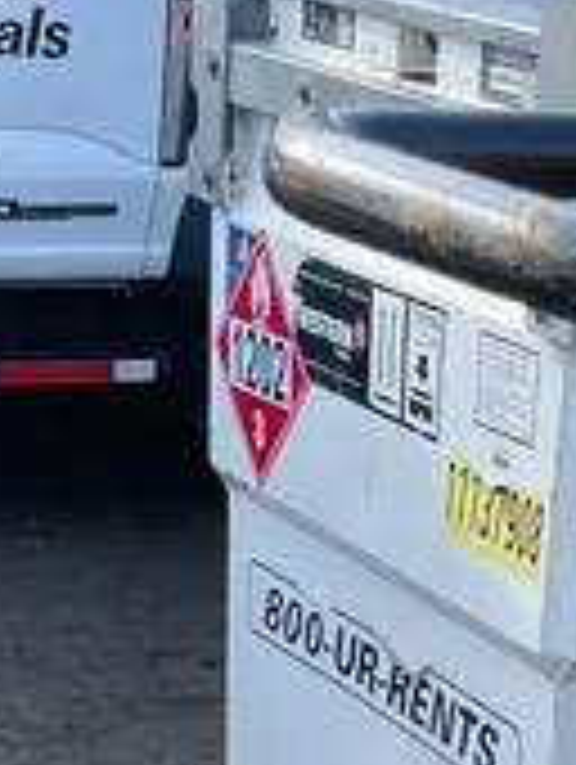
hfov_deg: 13.2
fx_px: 2479
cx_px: 410
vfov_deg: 14.4
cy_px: 1550
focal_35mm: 112
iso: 32
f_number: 1.6
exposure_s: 1/707
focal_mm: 4.2
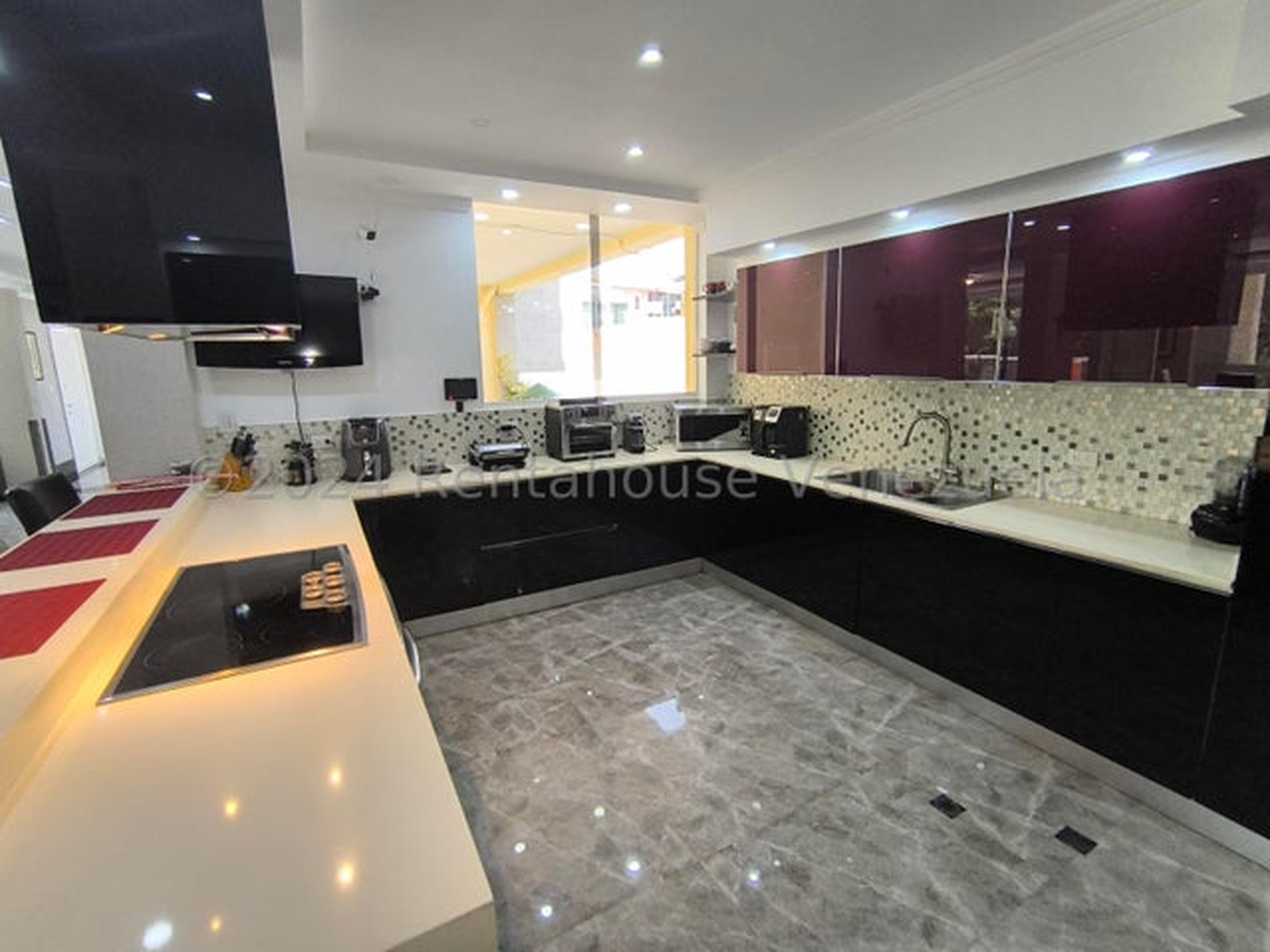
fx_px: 587
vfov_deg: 78.1
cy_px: 476
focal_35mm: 16
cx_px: 635
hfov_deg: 94.5
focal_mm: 1.65
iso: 200
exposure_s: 1/50
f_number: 2.2
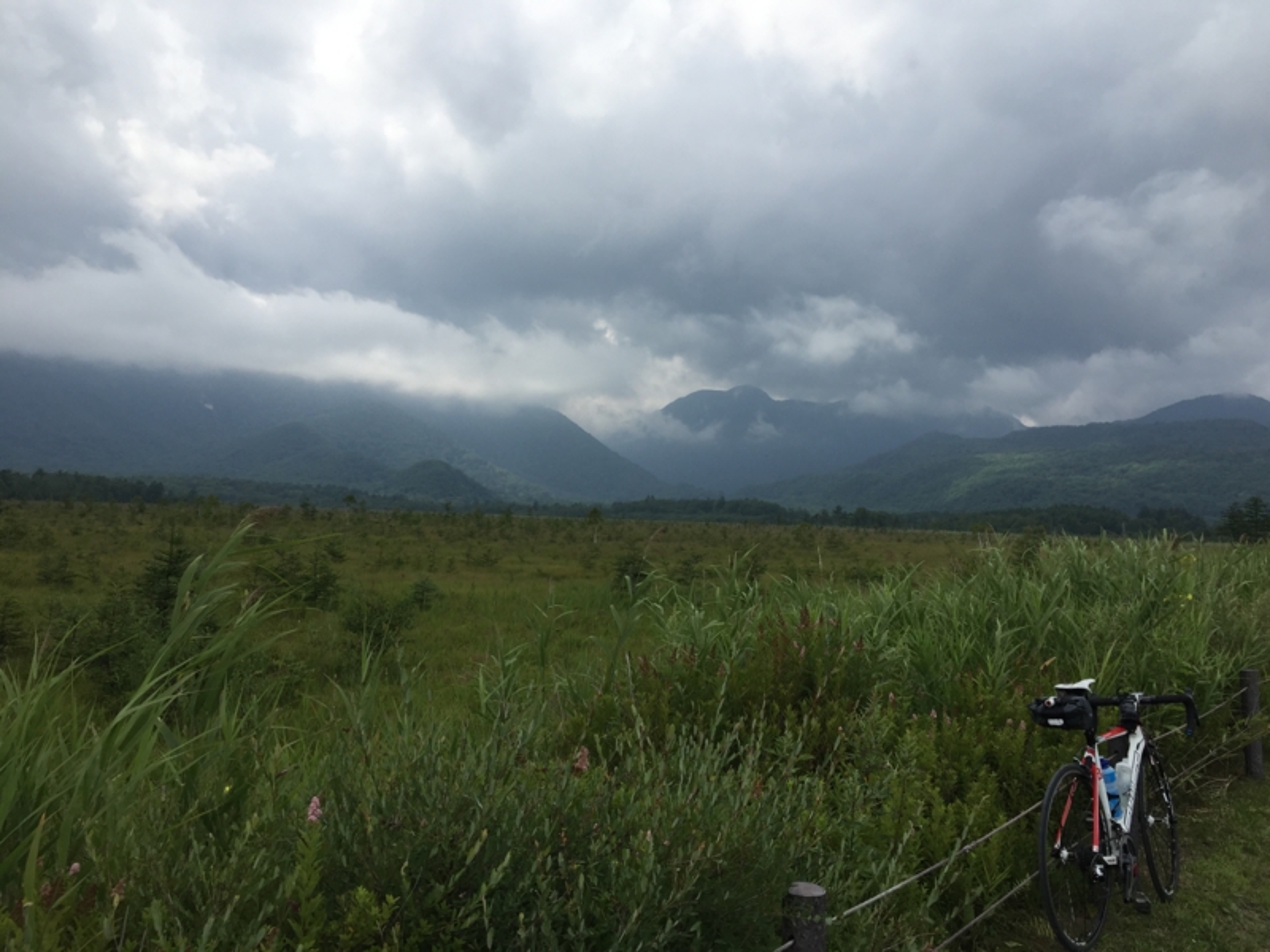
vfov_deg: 48.2
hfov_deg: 61.7
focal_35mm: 29
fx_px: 1064
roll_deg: -3.0
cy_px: 476
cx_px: 635
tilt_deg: +1.8
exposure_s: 1/1980
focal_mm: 4.15
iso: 32
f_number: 2.2
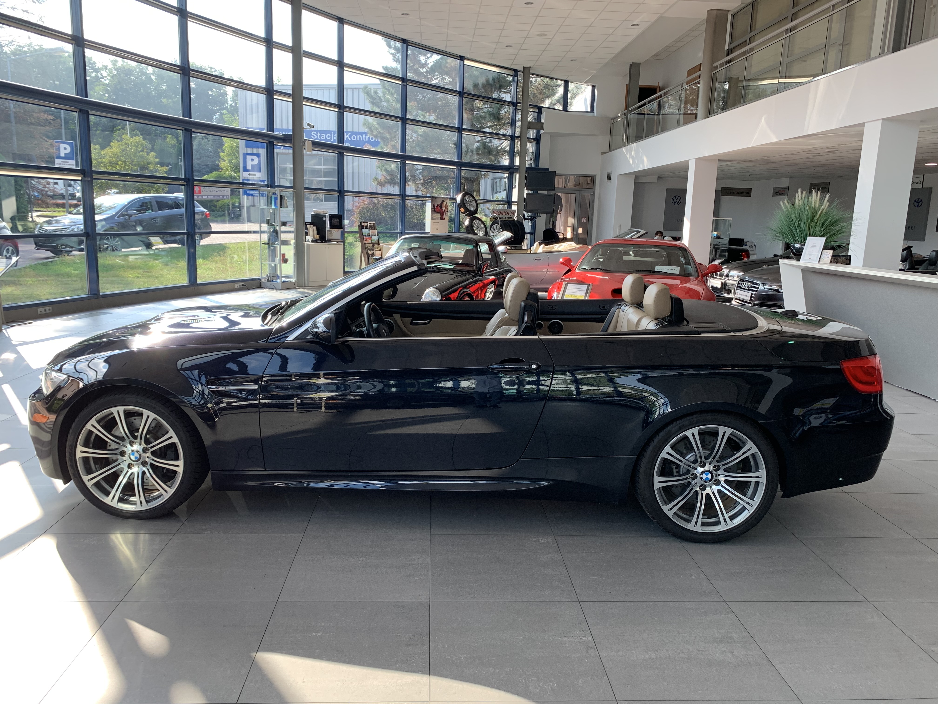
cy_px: 352
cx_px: 469
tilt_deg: -8.9
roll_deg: -1.8
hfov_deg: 67.3
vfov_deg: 53.1
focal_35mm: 26
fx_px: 705
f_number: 1.8
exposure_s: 1/121
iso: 32
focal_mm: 4.25
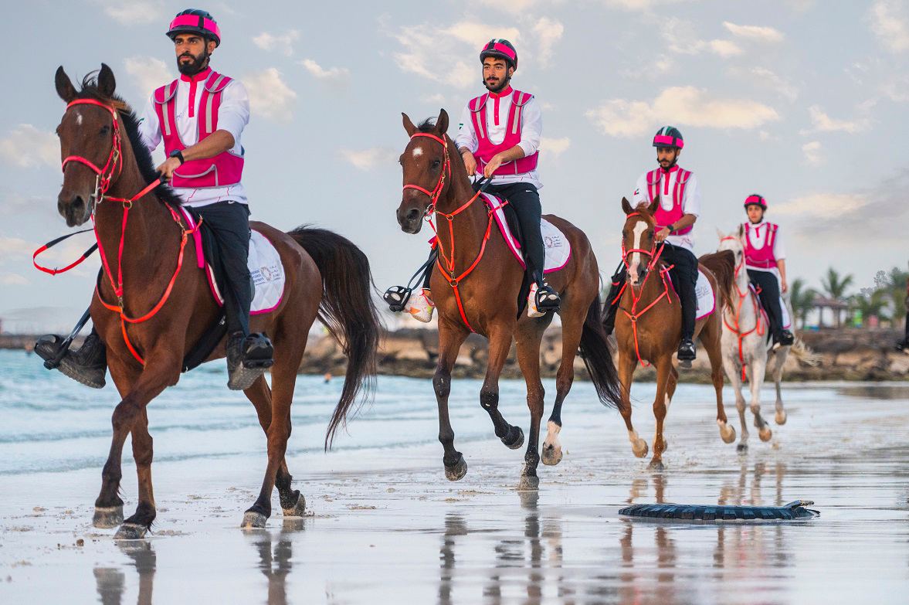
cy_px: 302
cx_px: 454
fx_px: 2775
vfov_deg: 12.4
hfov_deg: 18.6
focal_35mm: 110
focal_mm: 110
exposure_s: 1/2500
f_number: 2.8
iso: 1600
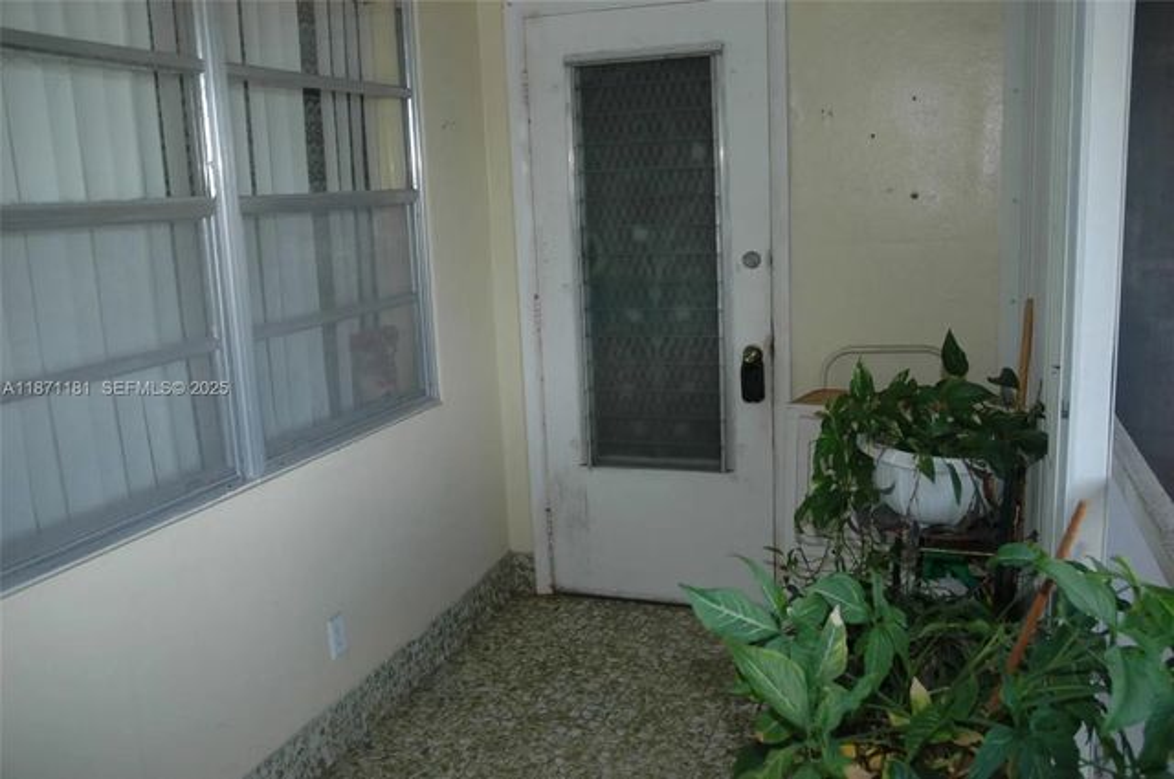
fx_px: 1075
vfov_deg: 39.9
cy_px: 390
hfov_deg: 57.3
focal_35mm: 33
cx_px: 587
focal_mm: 22
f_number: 4.5
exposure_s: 1/80
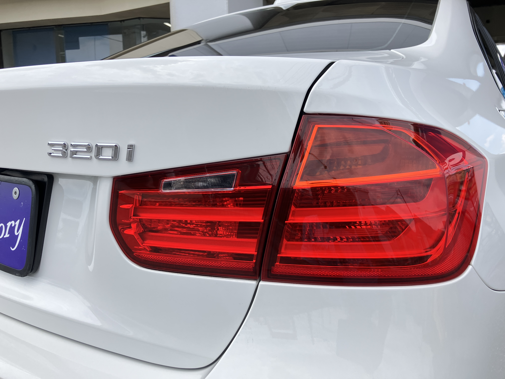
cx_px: 252
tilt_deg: -7.4
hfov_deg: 63.4
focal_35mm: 28
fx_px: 408
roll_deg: +0.9
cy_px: 190
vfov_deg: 49.7
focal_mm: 3.99
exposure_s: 1/736
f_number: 1.8
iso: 32
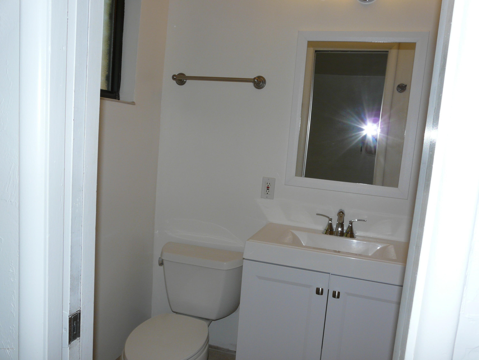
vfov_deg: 49.7
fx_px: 387
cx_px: 240
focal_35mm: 28
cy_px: 180
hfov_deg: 63.4
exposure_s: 1/60
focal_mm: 4.6
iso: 100
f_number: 5
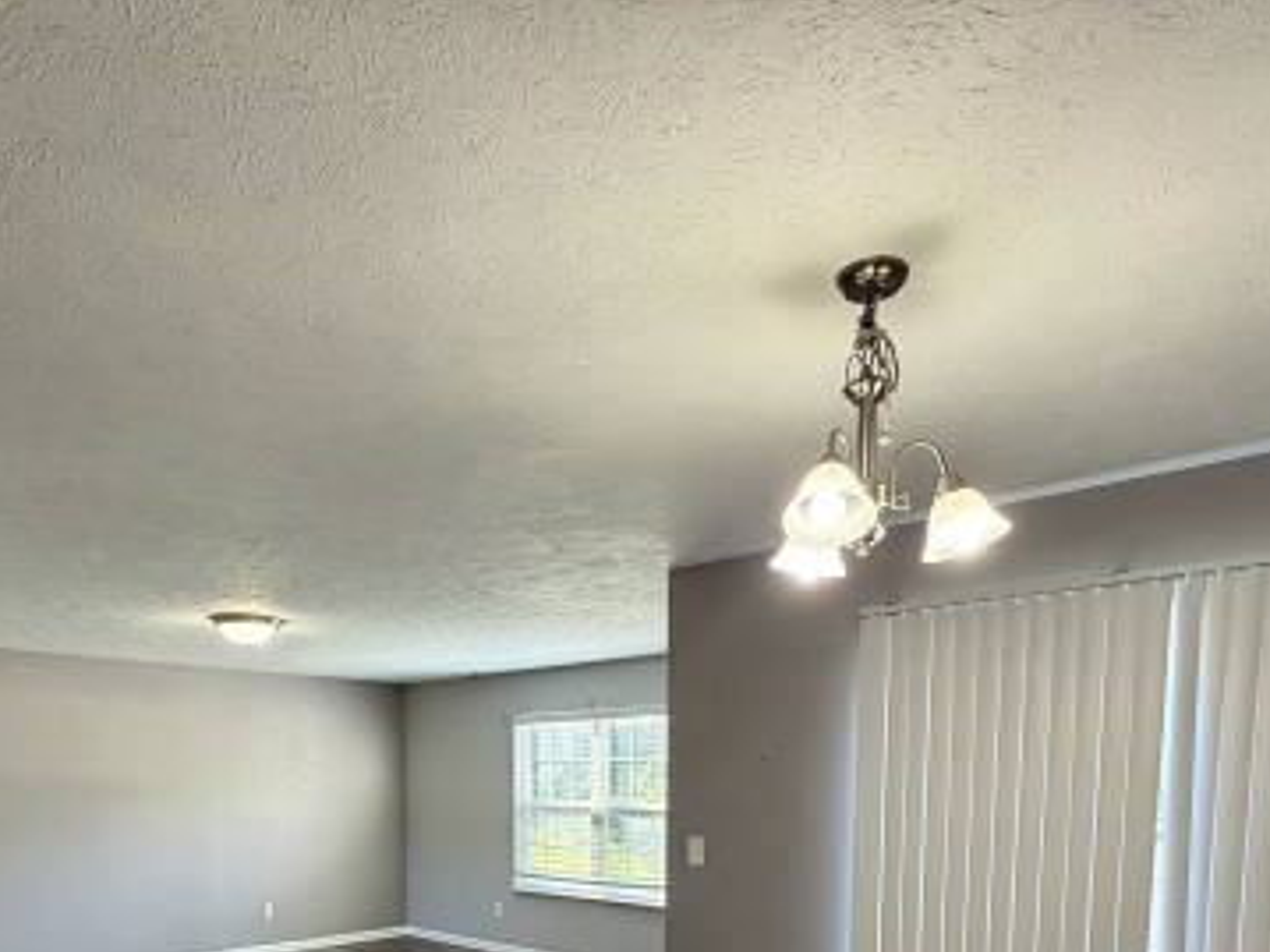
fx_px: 954
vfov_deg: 47.0
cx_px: 582
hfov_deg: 67.2
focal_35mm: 26
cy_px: 881
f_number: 2.2
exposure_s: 1/60
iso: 250
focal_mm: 2.22
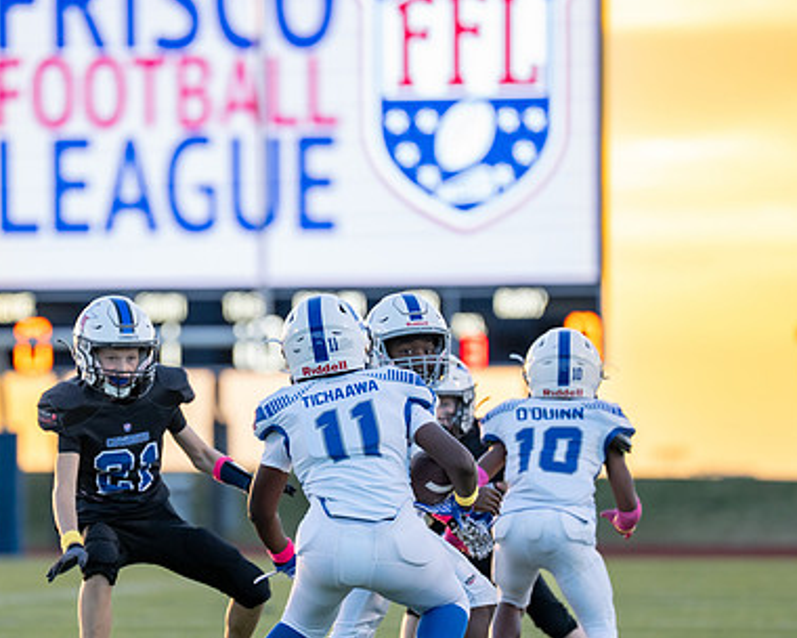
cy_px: 407
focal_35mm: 371
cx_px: 258
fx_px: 8751
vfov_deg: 4.2
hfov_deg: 5.2
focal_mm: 200
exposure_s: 1/1250
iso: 640
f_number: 2.8
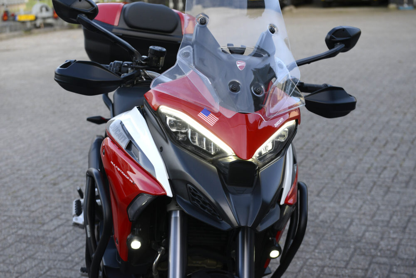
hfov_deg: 28.8
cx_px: 208
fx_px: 809
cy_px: 139
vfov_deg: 19.5
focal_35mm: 70
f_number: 5
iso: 800
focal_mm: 70
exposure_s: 1/400
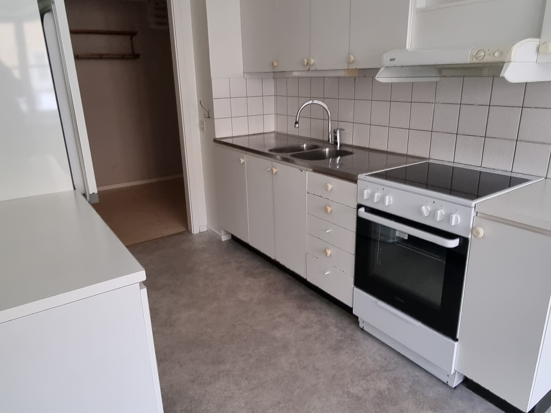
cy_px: 196
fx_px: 366
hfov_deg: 73.9
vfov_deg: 58.8
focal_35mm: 23
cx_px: 290
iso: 400
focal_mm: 2.2
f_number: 2.2
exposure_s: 1/50
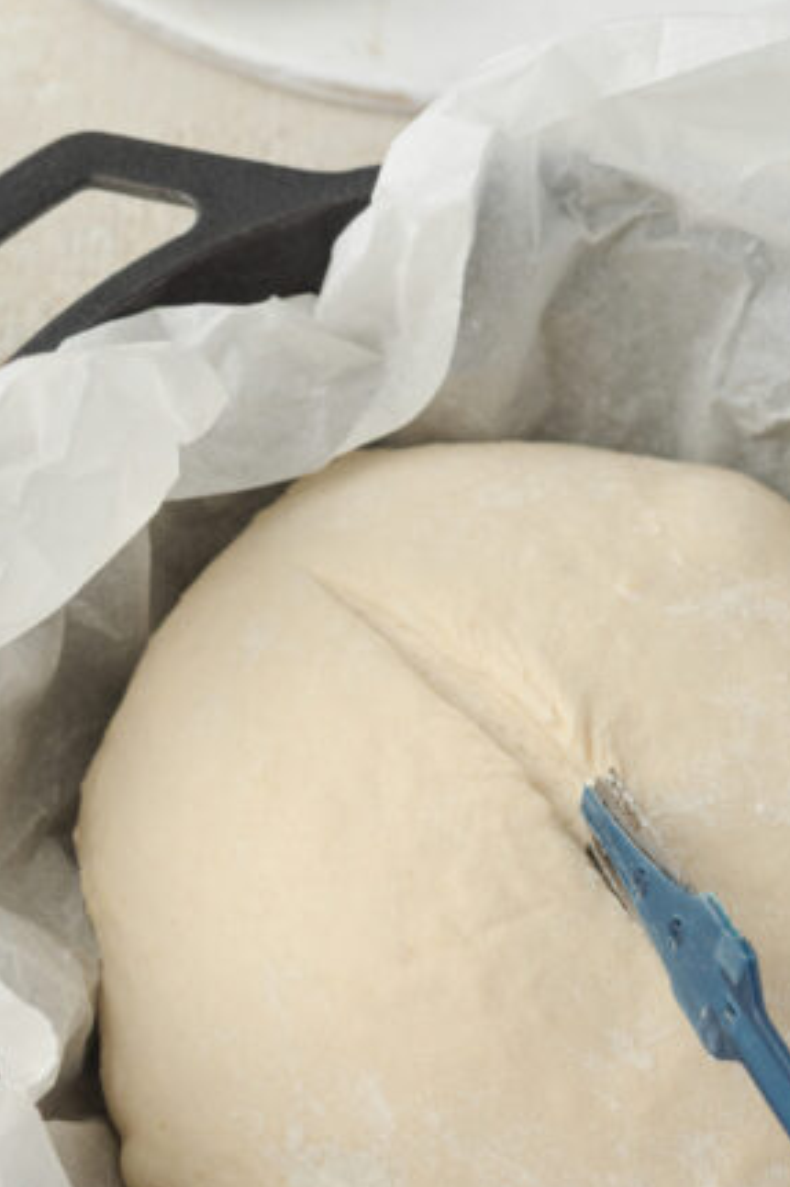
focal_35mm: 87
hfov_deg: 15.7
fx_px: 2866
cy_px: 845
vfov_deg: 23.2
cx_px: 418
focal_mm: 50
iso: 200
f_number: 5.6
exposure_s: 1/50
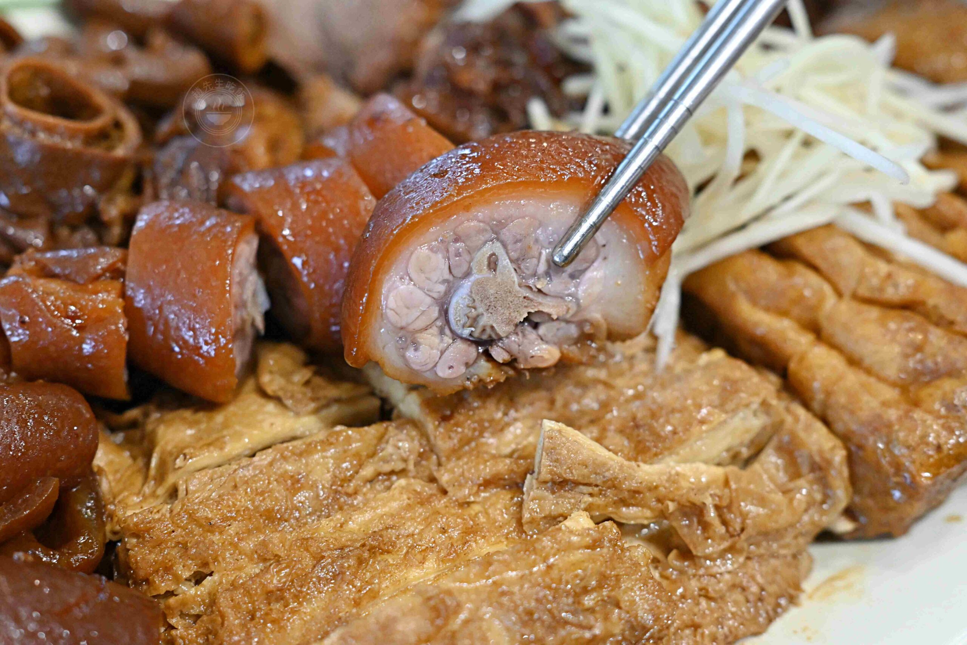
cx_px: 484
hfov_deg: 27.0
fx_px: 2015
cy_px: 322
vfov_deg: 18.2
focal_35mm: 75
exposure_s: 1/200
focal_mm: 50
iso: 2200
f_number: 3.2
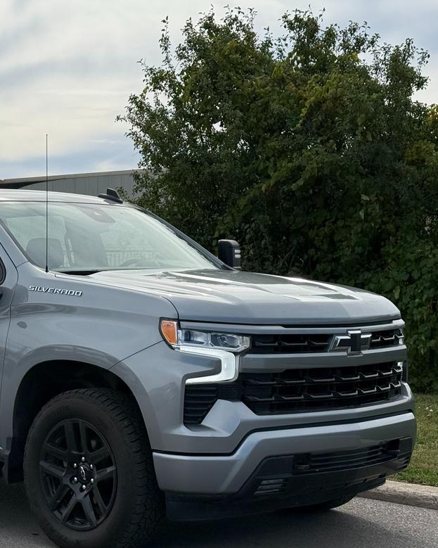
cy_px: 284
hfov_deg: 19.5
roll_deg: -1.0
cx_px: 39
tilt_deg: +0.2
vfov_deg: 24.8
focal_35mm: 77
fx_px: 1248
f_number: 1.78
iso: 80
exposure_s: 1/8772
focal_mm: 6.76
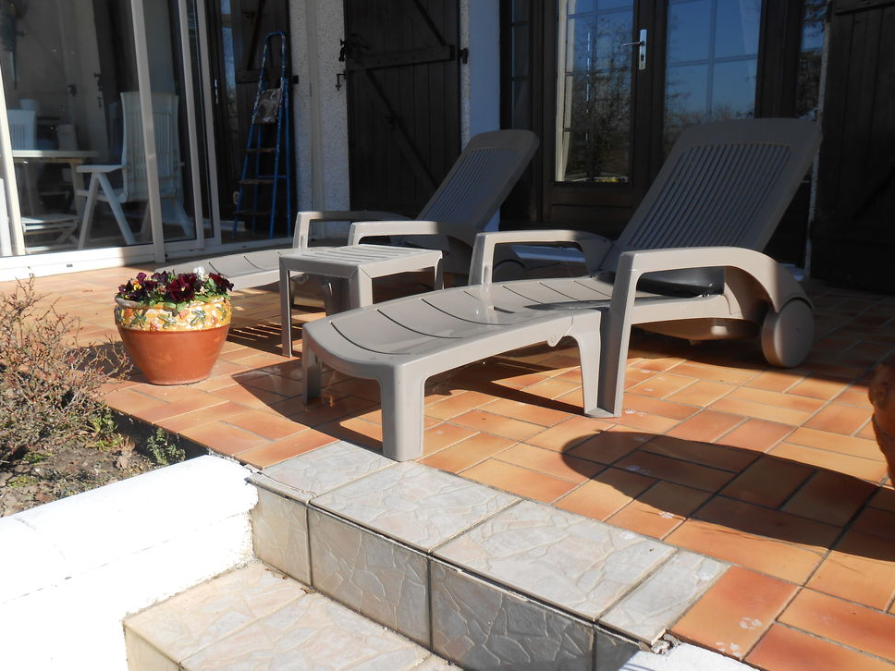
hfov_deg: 58.3
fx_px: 802
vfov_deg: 45.4
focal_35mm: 31
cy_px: 333
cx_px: 454
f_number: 3.8
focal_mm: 5.3
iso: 80
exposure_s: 1/640
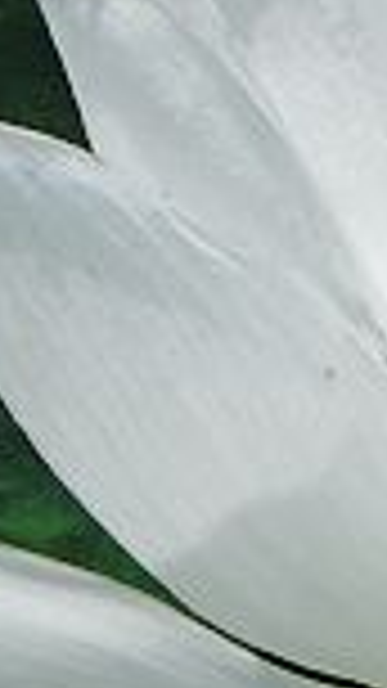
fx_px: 29041
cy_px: 735
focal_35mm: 1591
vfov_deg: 1.4
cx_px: 320
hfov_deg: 0.8
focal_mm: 49.7
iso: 64
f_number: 4.5
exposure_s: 1/500
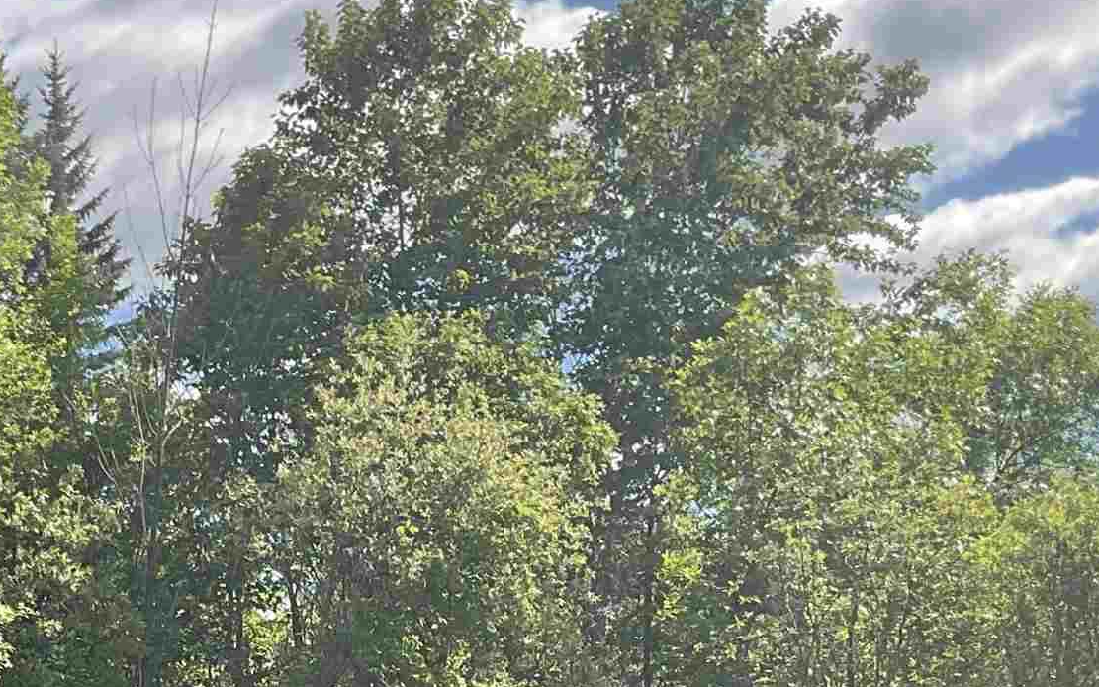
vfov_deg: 14.7
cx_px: -44
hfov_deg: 23.2
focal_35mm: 85
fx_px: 2545
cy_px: 880
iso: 16
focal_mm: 3
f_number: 1.8
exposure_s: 1/1342
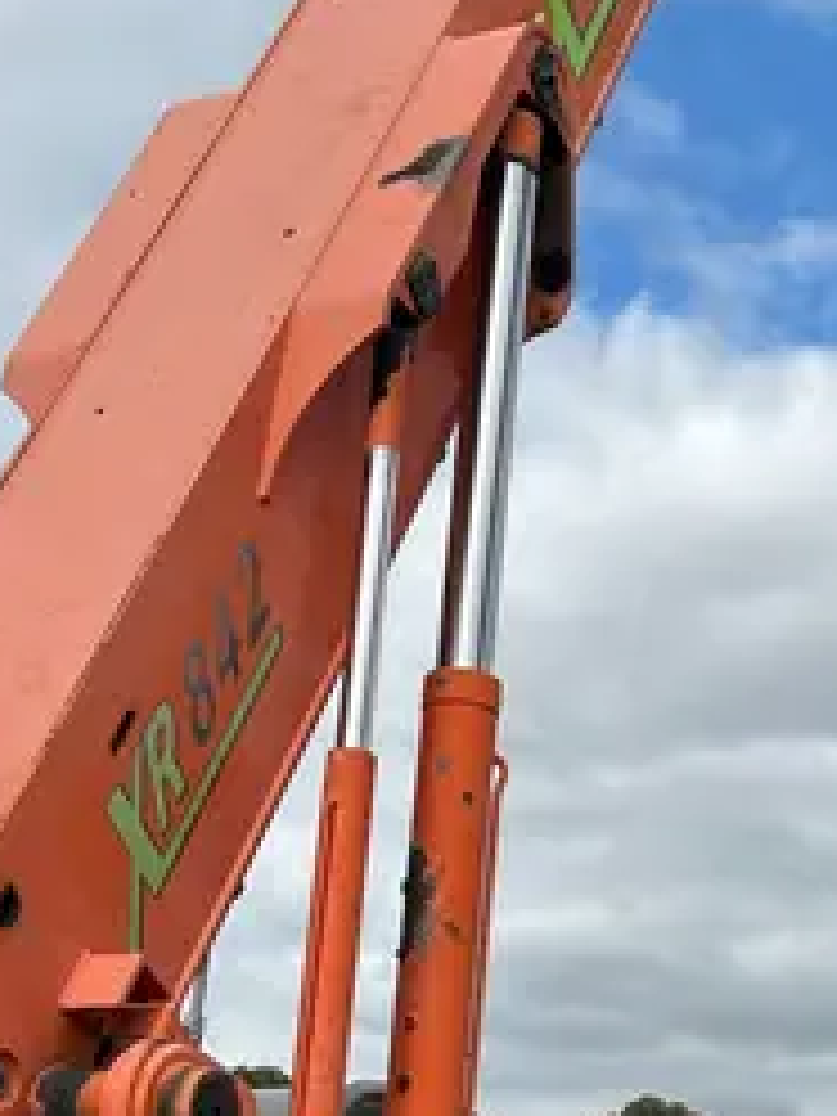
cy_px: 992
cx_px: 486
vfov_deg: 24.6
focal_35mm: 77
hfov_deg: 19.1
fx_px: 2482
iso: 50
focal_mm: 5.7
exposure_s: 1/5319
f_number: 1.5
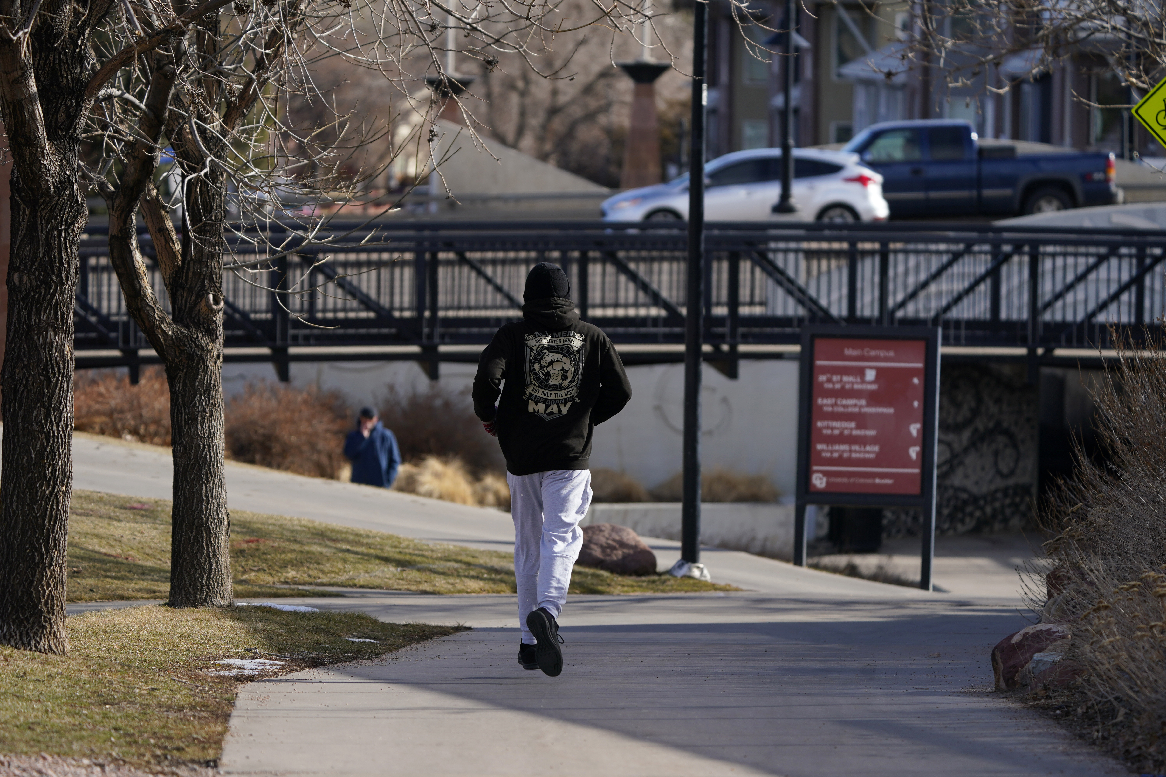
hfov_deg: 7.7
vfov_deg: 5.2
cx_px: 583
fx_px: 8615
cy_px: 388
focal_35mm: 266
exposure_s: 1/640
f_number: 5.6
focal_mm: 266
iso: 200
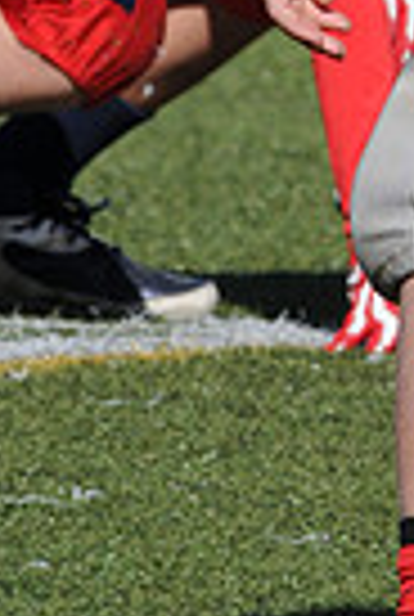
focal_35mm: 1897
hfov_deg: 0.7
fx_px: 32557
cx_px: 493
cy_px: -346
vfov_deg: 1.1
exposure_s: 1/500
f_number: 10
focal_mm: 300
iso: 200
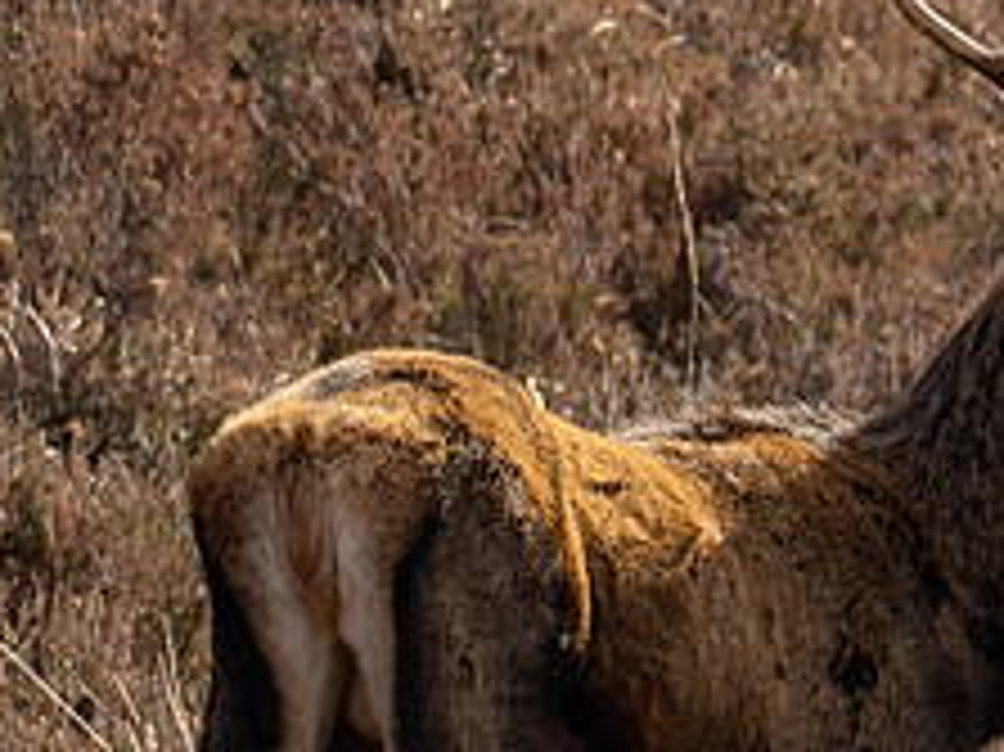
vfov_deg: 0.7
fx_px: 63542
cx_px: 1031
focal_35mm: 2192
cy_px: 326
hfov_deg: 0.9
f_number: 5.6
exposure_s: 1/640
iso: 320
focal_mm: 420
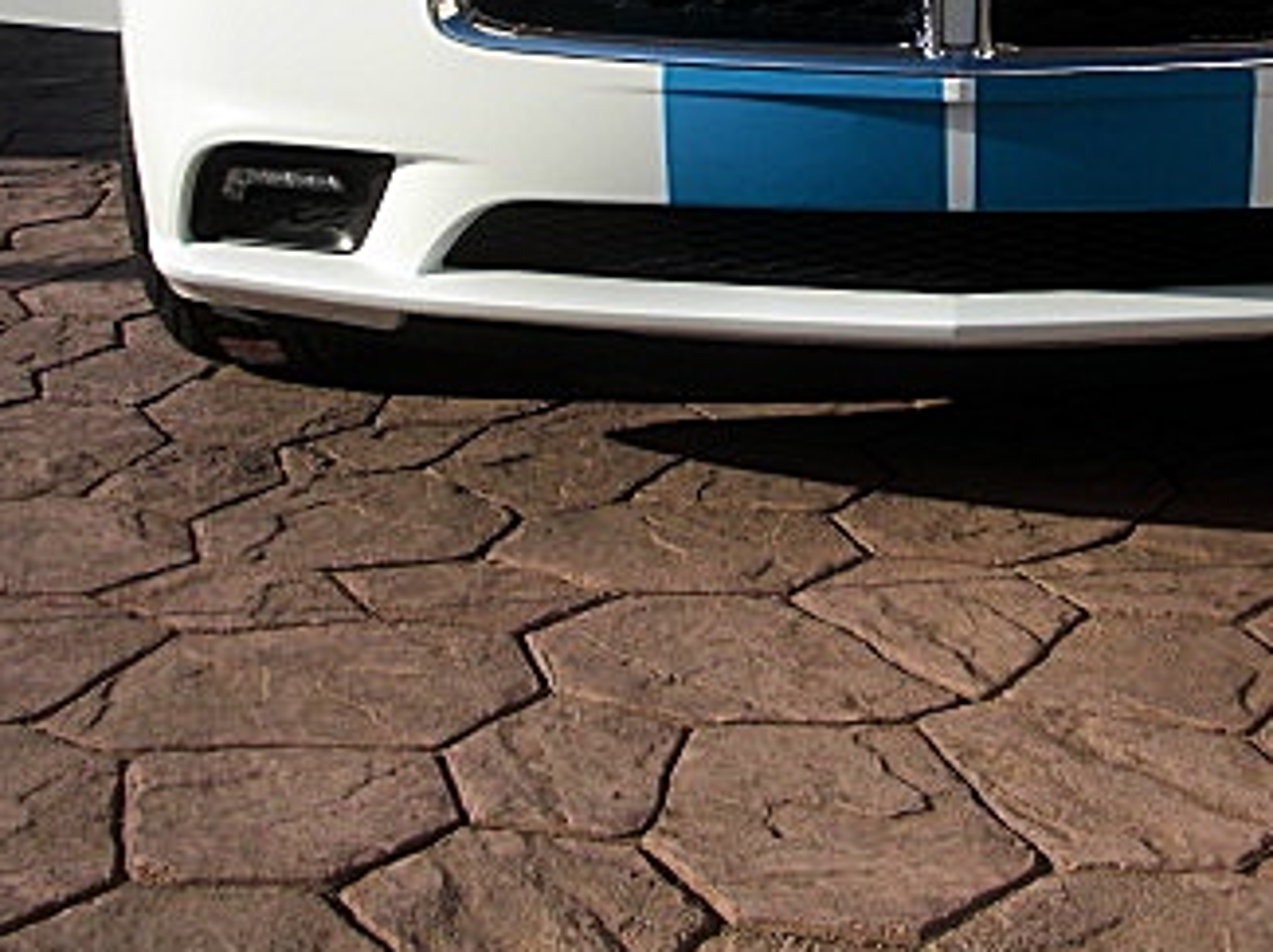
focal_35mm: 71
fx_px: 2608
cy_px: 39
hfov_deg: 27.1
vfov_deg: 20.1
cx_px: 960
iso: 50
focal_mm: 6.3
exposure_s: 1/1000
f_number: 2.8
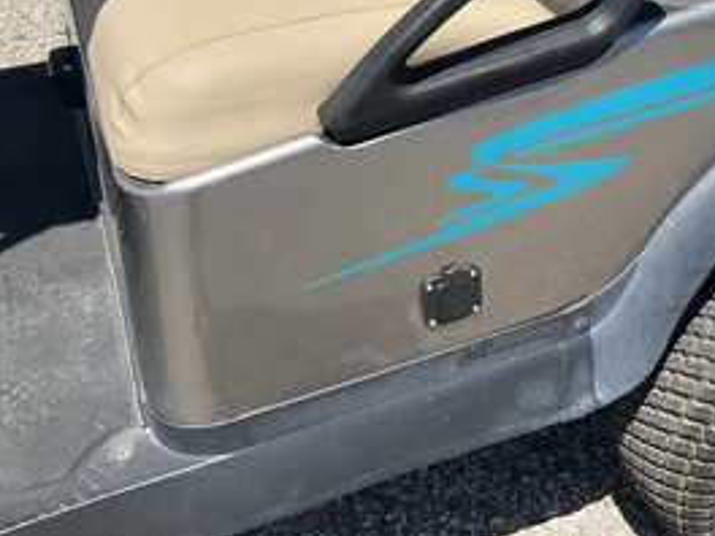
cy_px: 138
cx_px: 493
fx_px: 909
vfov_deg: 32.3
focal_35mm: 44
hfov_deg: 42.2
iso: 25
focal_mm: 3
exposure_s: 1/1577
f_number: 1.8
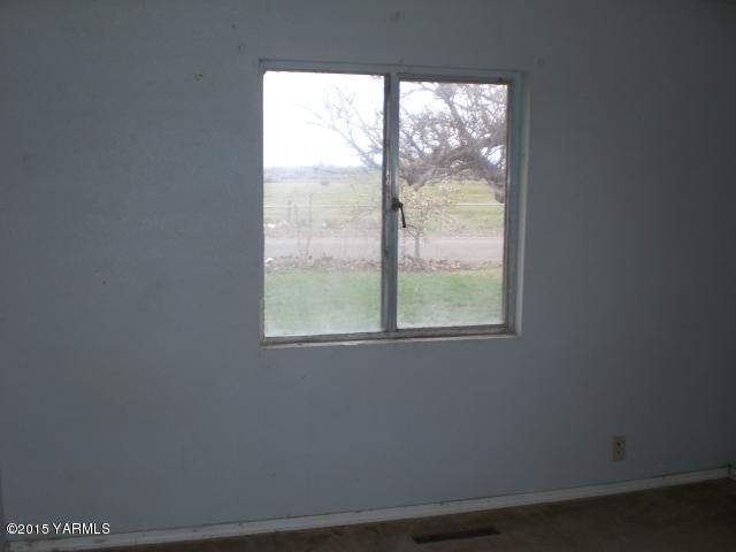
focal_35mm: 38
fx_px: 808
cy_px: 276
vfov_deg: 37.7
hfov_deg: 49.0
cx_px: 368
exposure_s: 1/160
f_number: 3.1
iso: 50
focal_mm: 6.3
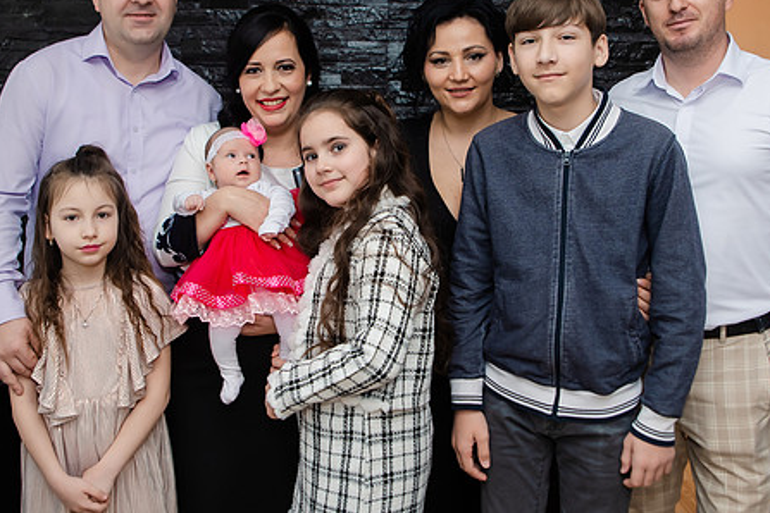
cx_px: 367
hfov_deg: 47.4
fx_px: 877
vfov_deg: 32.4
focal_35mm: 41
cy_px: 169
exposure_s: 1/250
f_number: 3.5
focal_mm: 24
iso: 500
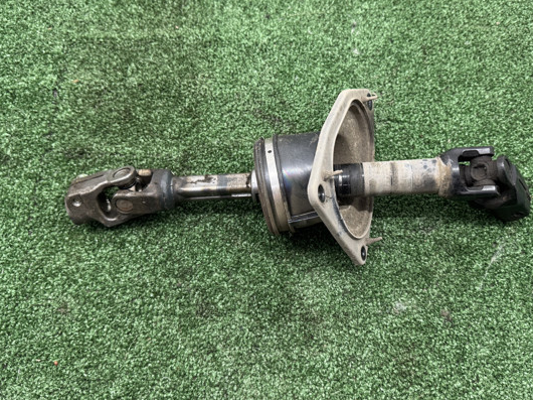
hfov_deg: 61.7
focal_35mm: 29
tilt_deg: -66.7
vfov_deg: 48.2
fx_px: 446
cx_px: 278
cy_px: 191
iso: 250
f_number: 1.78
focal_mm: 6.76
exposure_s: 1/60
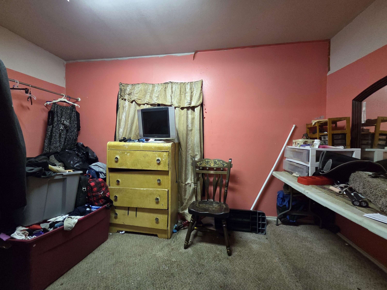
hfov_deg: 106.2
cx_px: 194
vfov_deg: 89.9
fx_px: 145
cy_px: 145
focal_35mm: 13
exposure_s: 1/60
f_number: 2.2
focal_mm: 2.2
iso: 1000
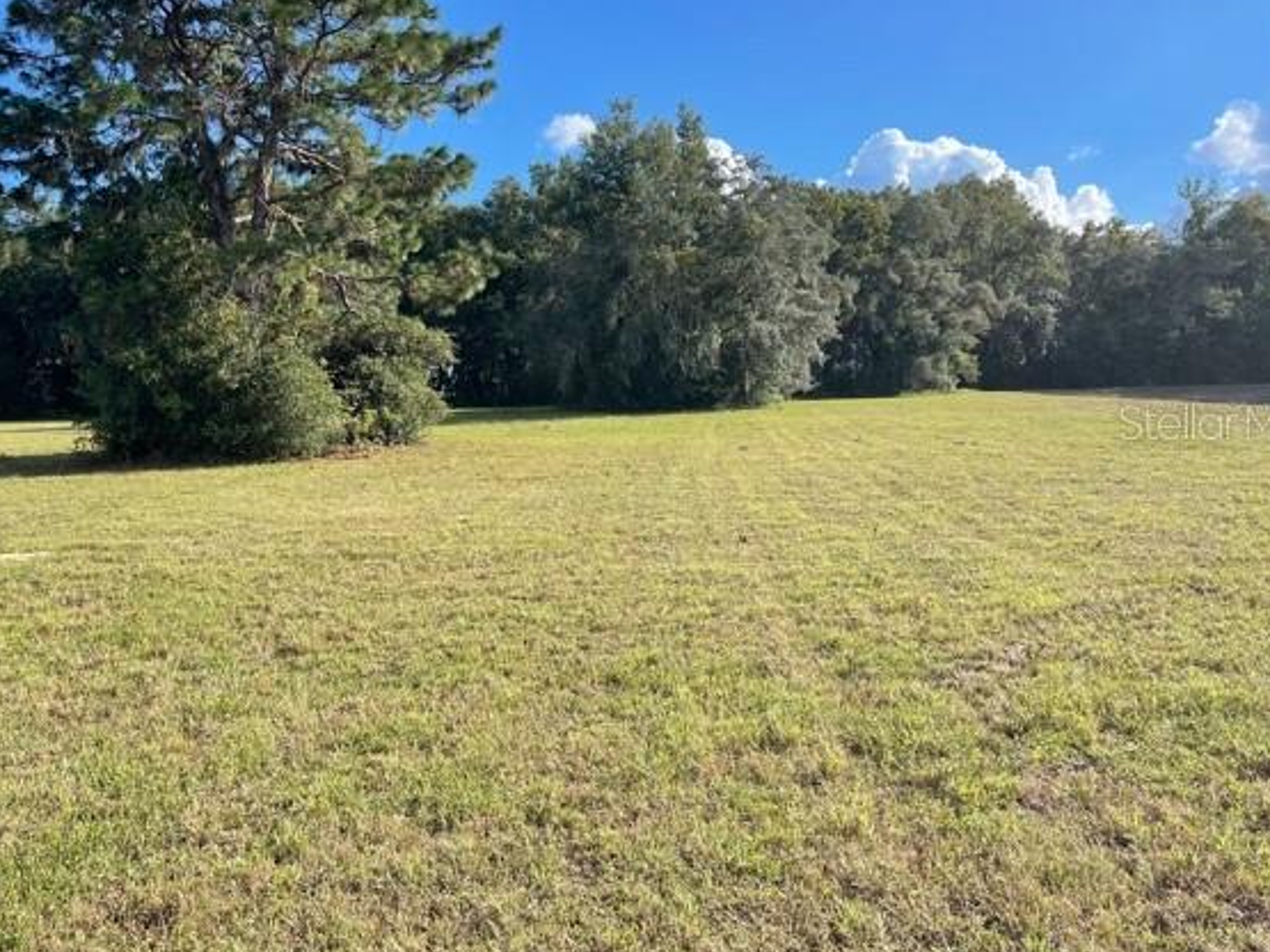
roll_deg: +2.2
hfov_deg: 59.9
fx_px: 1100
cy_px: 421
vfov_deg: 46.7
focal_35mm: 30
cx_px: 602
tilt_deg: +1.4
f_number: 1.6
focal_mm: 5.1
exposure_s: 1/2247
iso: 32
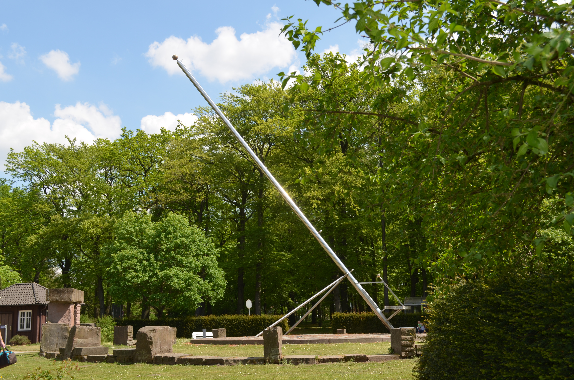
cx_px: 287
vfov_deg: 31.8
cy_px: 190
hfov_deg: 46.5
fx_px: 668
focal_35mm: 42
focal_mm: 28
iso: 100
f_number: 8
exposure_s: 1/200
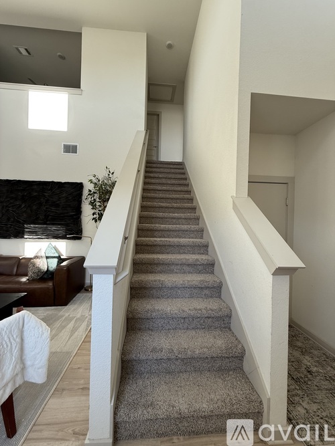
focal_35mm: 14
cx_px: 168
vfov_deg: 102.1
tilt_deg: +1.3
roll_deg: -1.6
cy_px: 223
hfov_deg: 85.7
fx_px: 181
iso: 100
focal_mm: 2.22
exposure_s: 1/99
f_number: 2.2
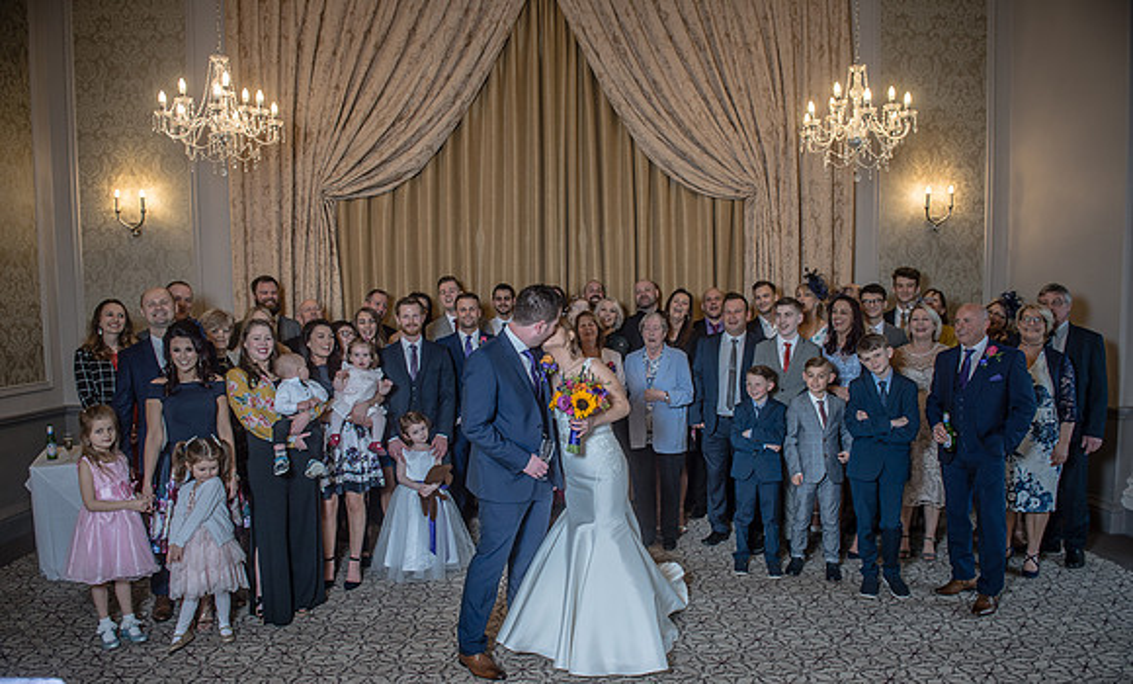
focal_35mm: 25
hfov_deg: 73.5
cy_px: 374
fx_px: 759
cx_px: 566
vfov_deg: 48.5
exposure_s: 1/100
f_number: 4
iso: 400
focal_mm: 24
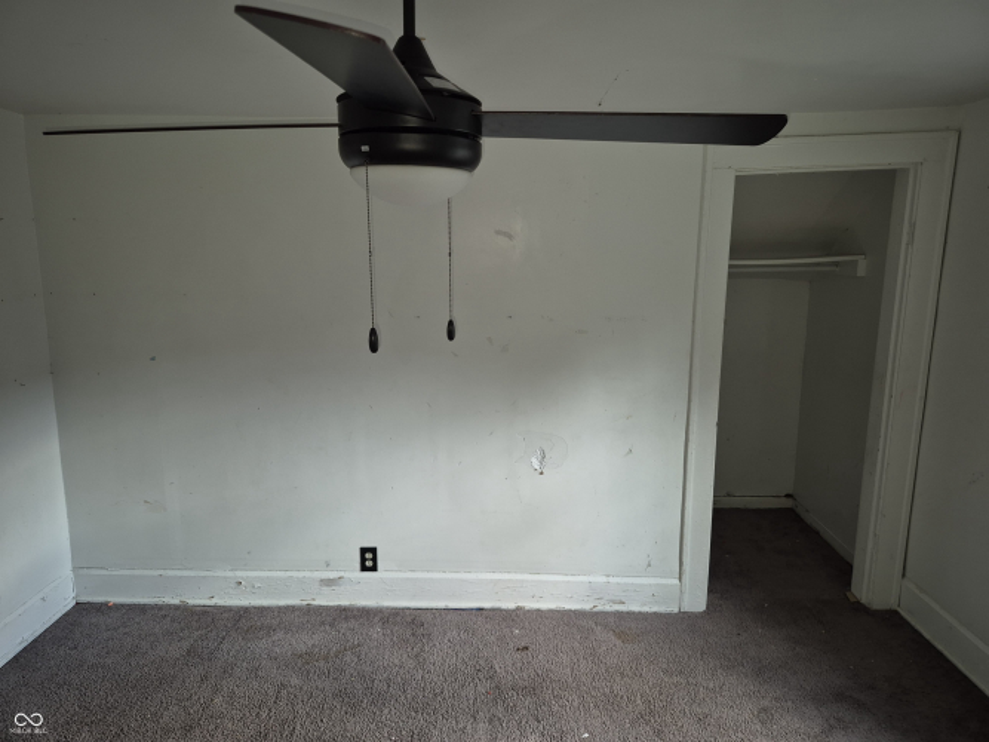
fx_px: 657
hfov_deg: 73.9
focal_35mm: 23
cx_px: 494
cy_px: 371
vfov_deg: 58.9
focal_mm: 5.4
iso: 100
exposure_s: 1/60
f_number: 1.8
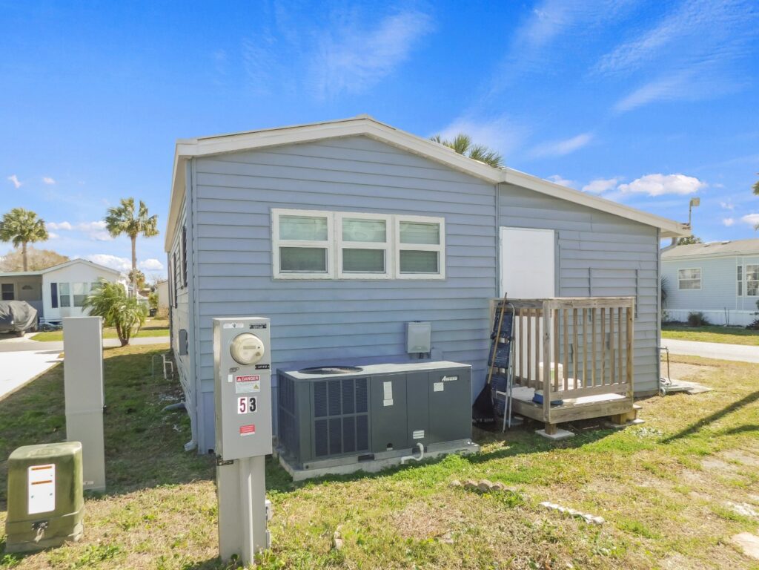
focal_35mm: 23
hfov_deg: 73.9
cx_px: 380
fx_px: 504
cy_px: 285
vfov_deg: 58.9
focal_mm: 4
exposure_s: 1/800
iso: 125
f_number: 3
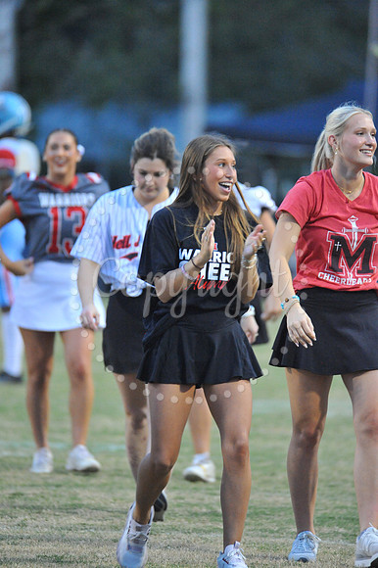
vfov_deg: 3.4
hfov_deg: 2.3
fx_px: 9461
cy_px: 284
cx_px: 189
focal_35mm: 600
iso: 6400
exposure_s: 1/125
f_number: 6.3
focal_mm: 600
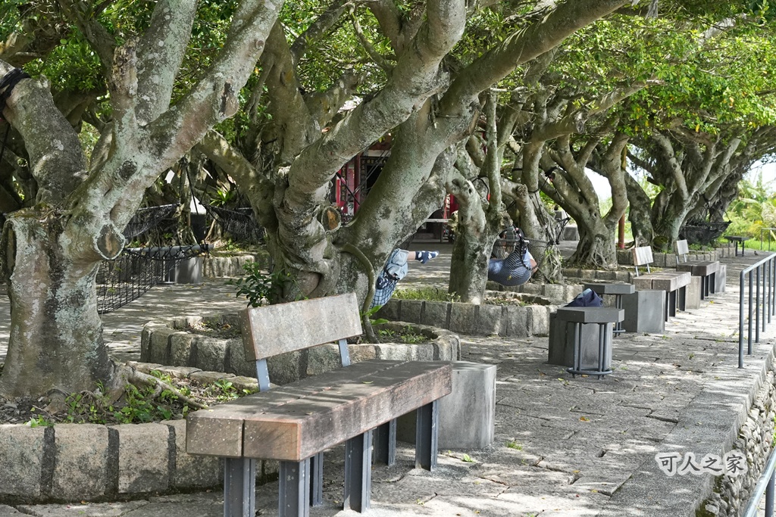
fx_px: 1466
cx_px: 388
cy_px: 258
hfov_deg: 29.7
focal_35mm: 68
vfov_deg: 20.0
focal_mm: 45.4
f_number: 8
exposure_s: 1/2000
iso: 3200
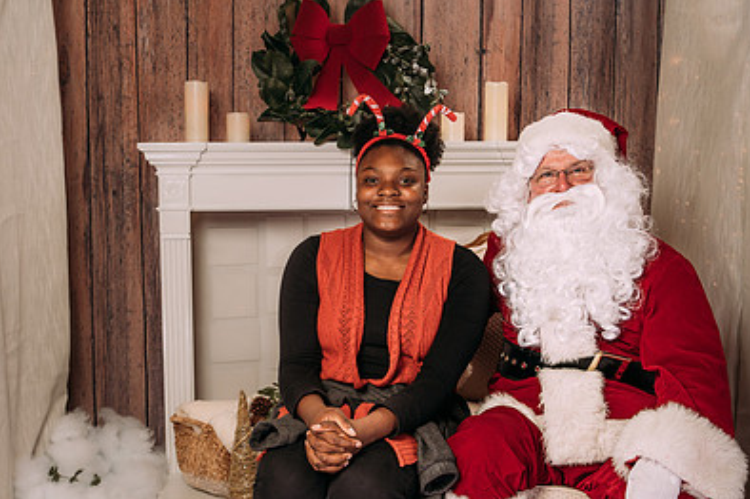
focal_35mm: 56
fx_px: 1166
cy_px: 343
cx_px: 314
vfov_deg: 24.0
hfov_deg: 35.6
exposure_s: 1/100
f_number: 5
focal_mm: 35
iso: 100
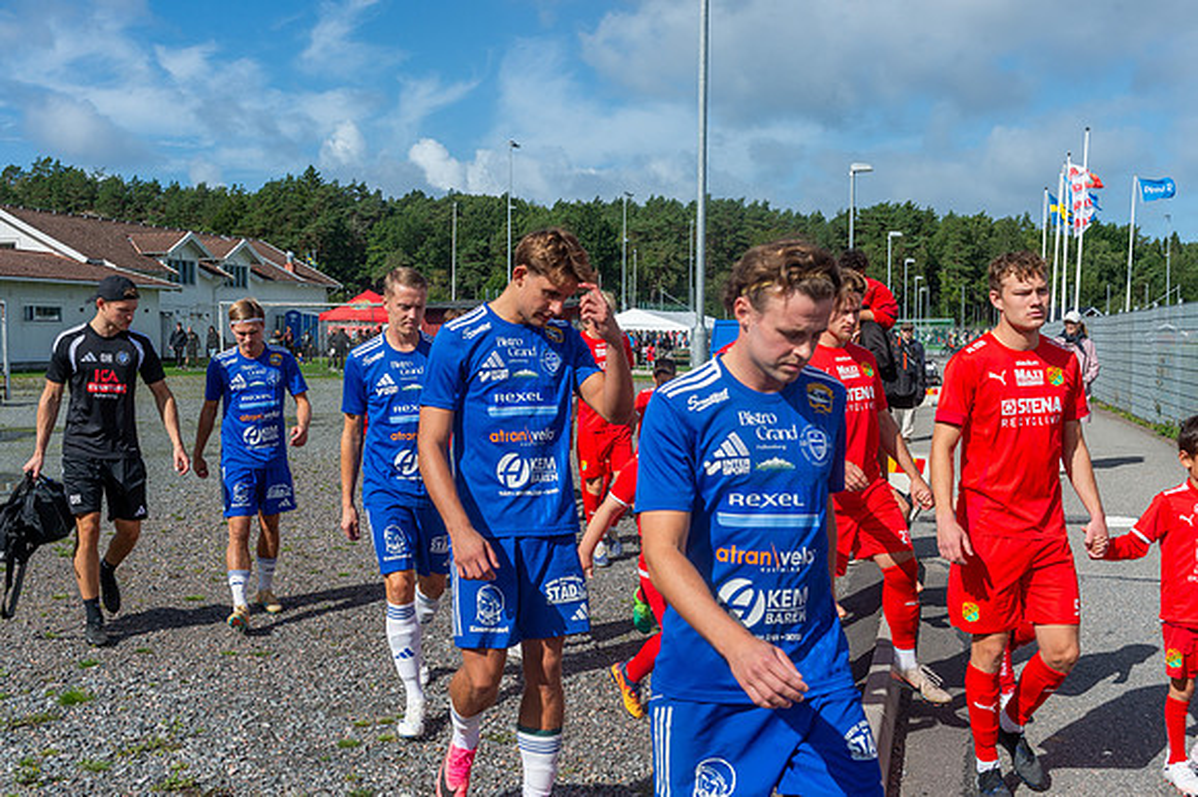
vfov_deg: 35.0
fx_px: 1264
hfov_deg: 50.7
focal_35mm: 38
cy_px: 398
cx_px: 599
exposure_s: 1/800
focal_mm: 38
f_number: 7.1
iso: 140
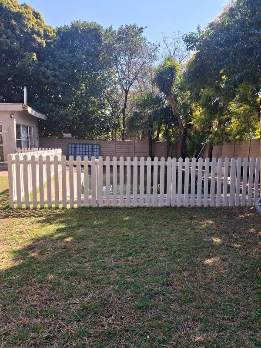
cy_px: 174
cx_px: 130
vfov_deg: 69.4
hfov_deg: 54.9
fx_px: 251
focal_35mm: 25
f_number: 1.8
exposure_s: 1/576
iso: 32
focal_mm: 4.69
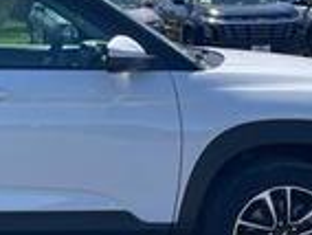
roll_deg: +3.1
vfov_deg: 16.1
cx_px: 4
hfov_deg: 20.6
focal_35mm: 92
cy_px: 138
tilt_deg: -8.5
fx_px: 831
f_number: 1.6
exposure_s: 1/2681
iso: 32
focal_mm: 4.2
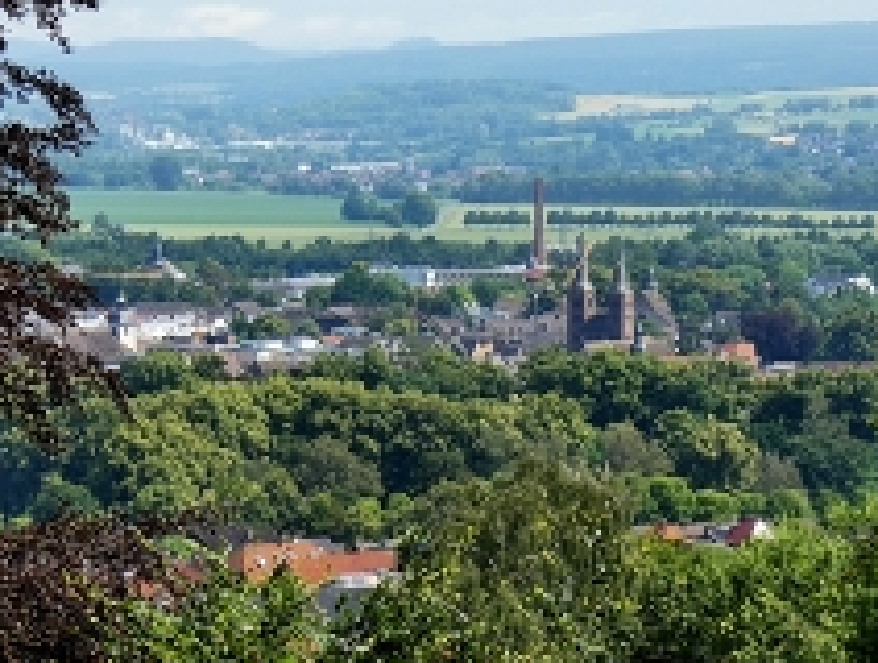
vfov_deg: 7.1
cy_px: 317
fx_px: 5364
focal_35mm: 211
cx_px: 414
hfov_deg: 9.4
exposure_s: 1/323
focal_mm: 22.9
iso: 80
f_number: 5.2
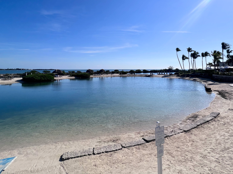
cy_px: 53
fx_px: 128
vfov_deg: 66.2
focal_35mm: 19
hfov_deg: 84.2
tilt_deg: +7.2
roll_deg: +0.1
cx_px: 132
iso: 32
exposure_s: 1/5525
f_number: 1.8
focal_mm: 1.57
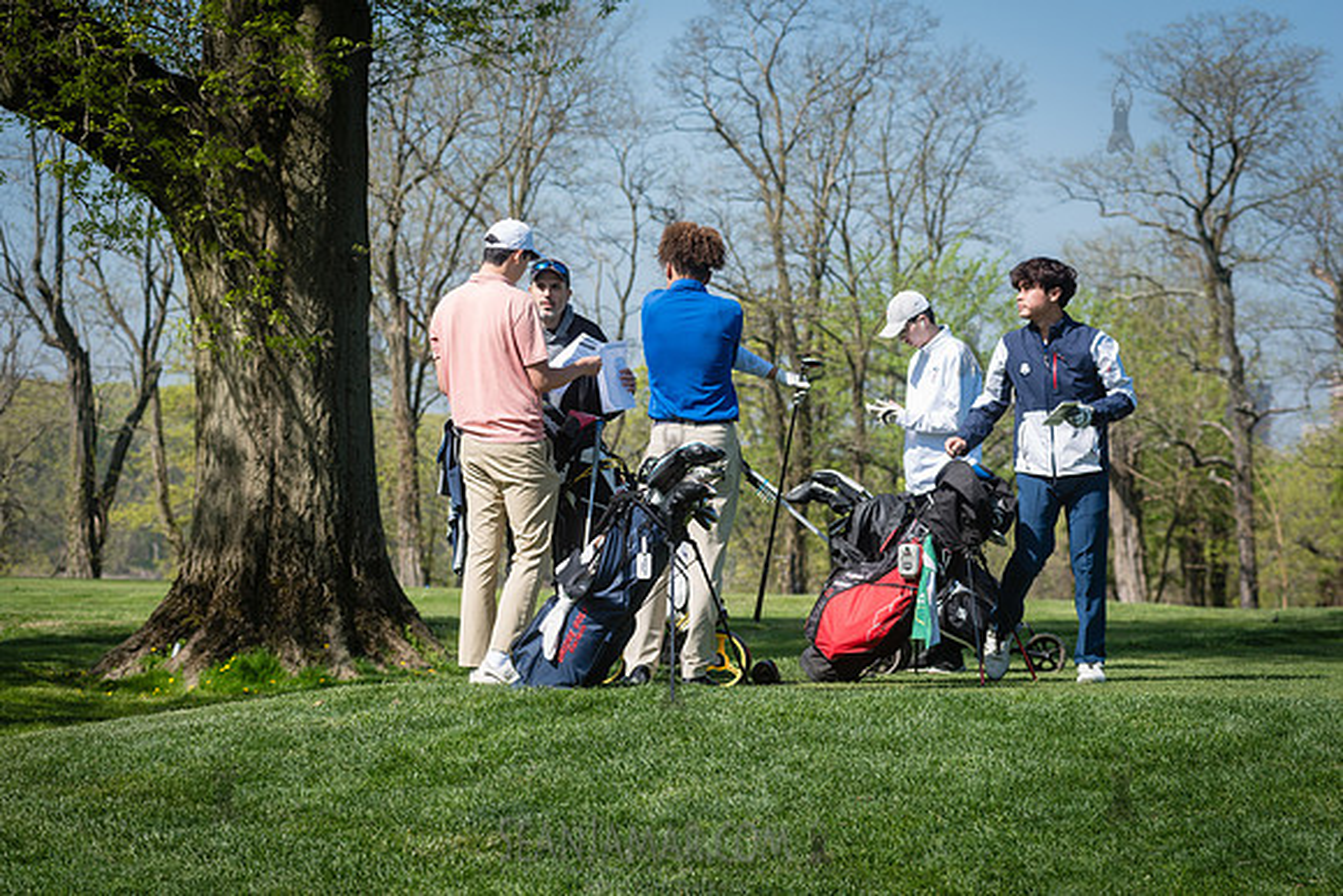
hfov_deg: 19.5
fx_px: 3918
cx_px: 672
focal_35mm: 105
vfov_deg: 13.0
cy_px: 448
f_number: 5.6
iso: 100
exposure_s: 1/400
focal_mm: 105
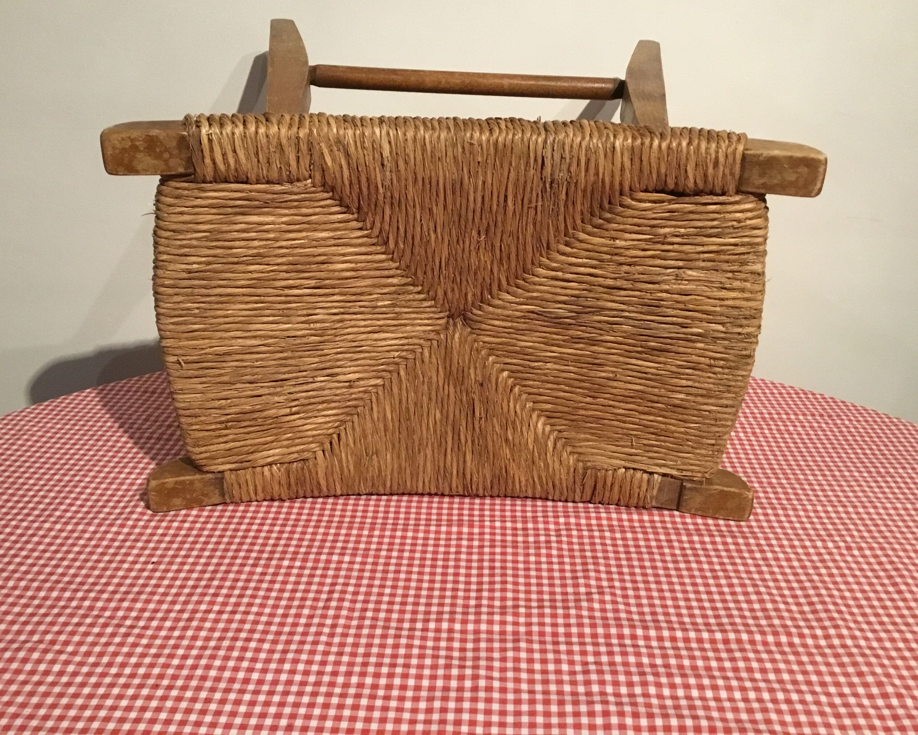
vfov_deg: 44.5
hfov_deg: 54.2
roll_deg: -2.9
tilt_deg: -20.8
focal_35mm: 33
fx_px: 897
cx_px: 462
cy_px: 360
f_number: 2.4
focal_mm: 3.3
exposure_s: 1/33
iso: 250
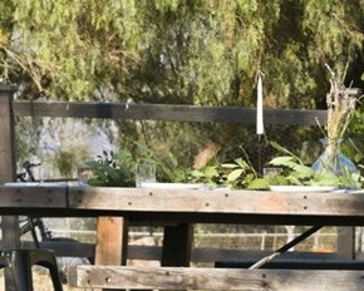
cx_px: 410
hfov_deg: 8.3
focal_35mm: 232
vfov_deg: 6.7
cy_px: 204
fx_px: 2499
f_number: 5.6
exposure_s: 1/160
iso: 125
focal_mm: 70
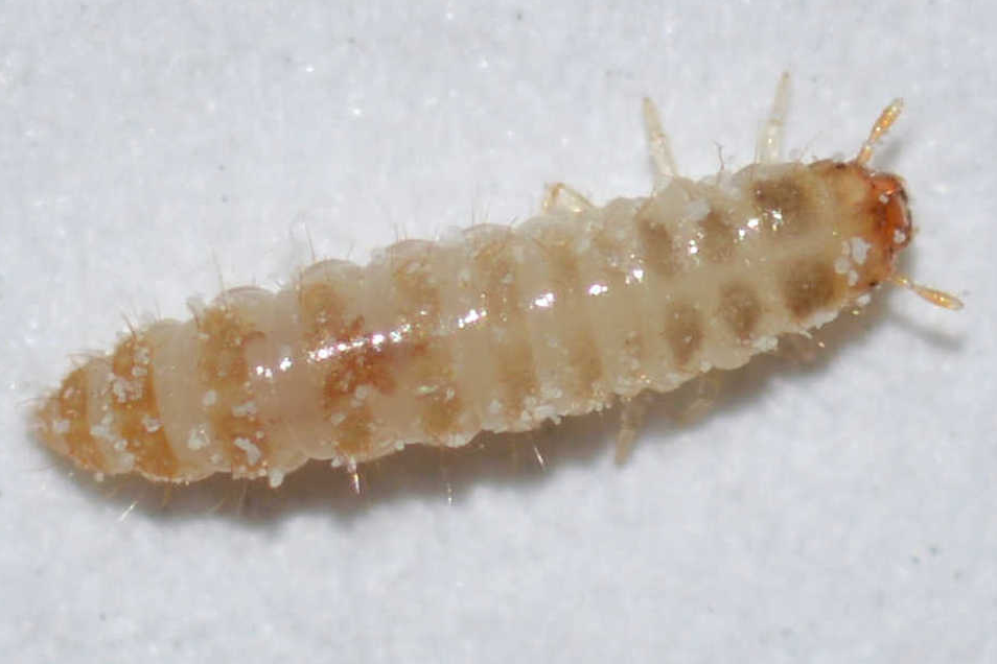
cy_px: 331
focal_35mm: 151
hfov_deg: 13.6
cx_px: 498
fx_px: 4182
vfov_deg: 9.1
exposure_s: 1/200
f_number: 20
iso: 100
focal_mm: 100
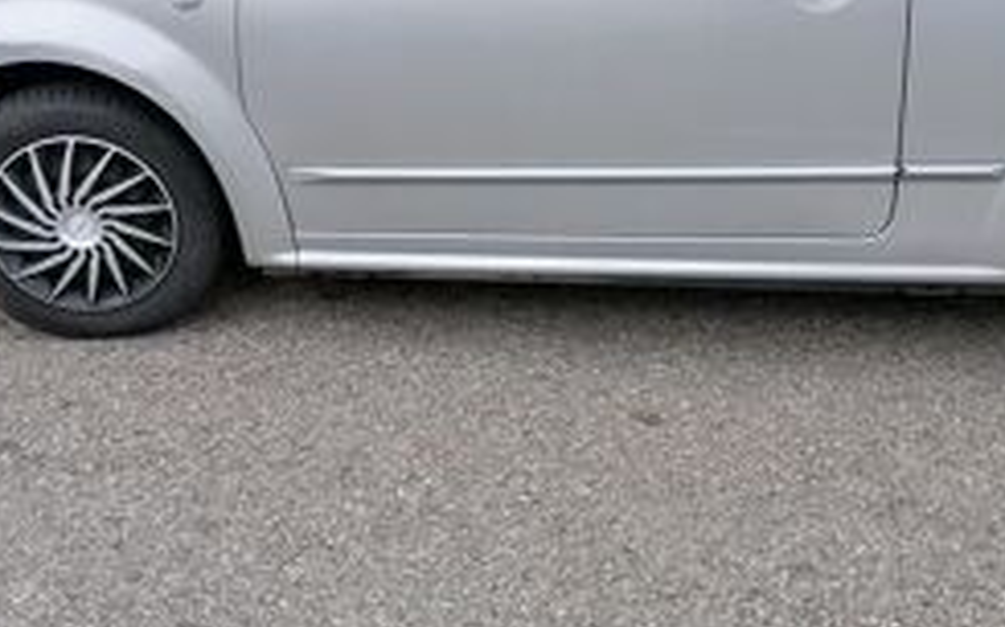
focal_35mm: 56
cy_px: 172
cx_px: 599
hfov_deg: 36.2
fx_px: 1533
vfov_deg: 22.9
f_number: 1.8
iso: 50
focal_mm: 5.4
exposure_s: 1/290
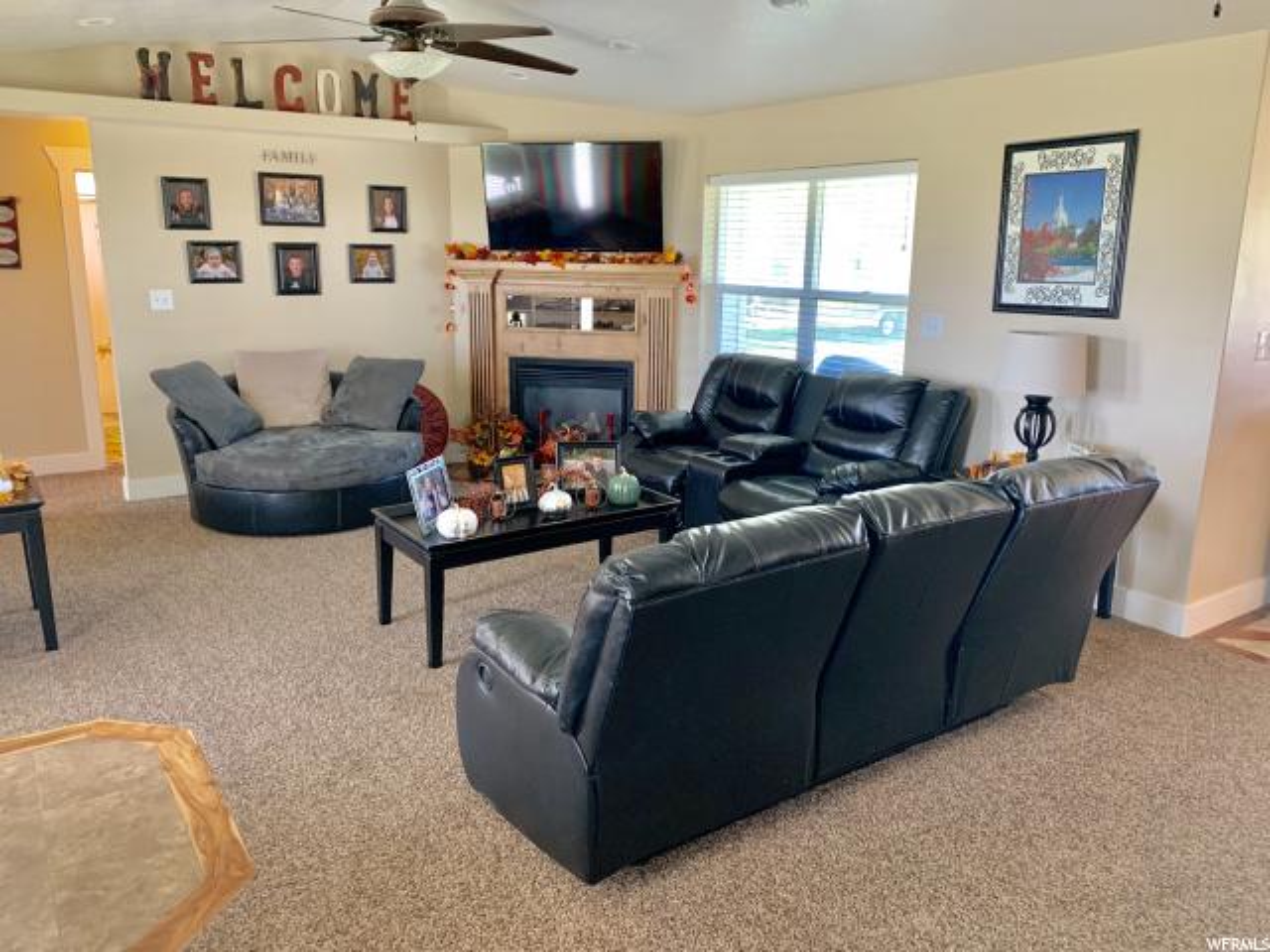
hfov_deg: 67.3
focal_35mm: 26
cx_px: 635
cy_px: 476
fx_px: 954
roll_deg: -1.5
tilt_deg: -12.0
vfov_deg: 53.1
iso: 200
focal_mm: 4.25
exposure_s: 1/60
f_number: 1.8
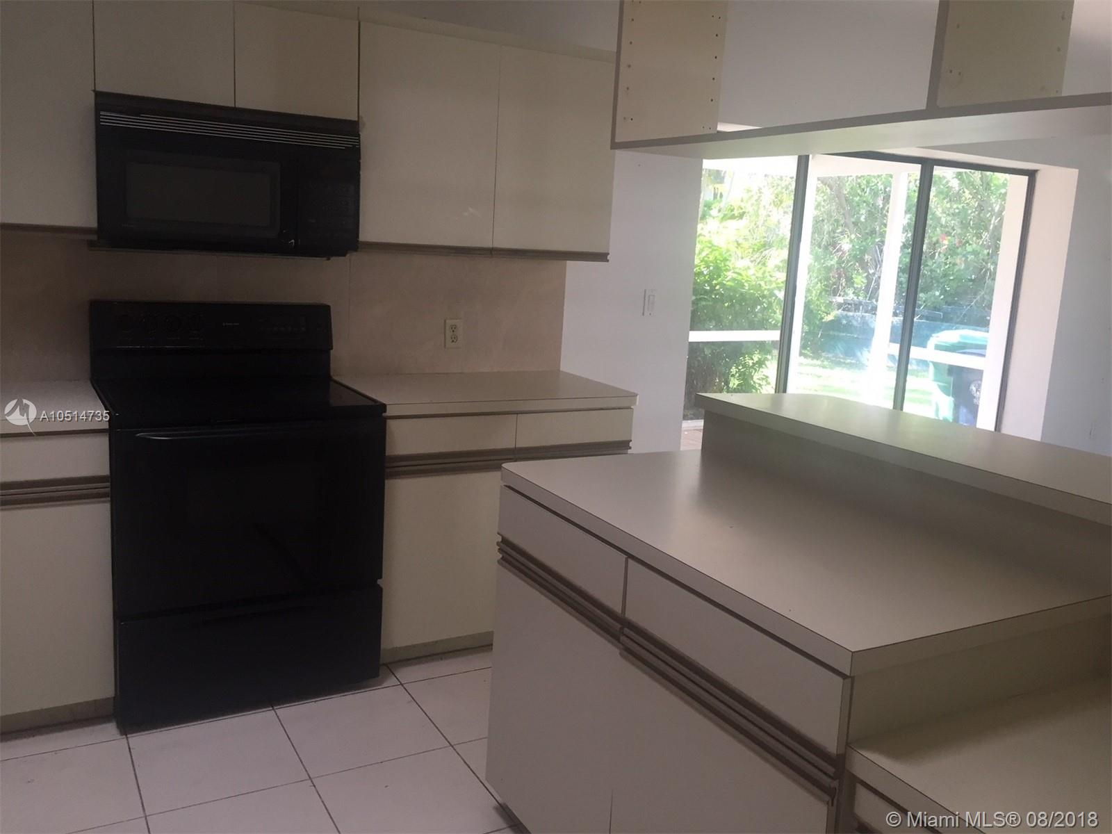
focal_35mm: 29
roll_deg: -3.1
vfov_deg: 48.2
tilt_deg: -10.8
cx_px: 556
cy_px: 417
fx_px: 932
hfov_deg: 61.7
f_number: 2.2
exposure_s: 1/30
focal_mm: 4.15
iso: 32
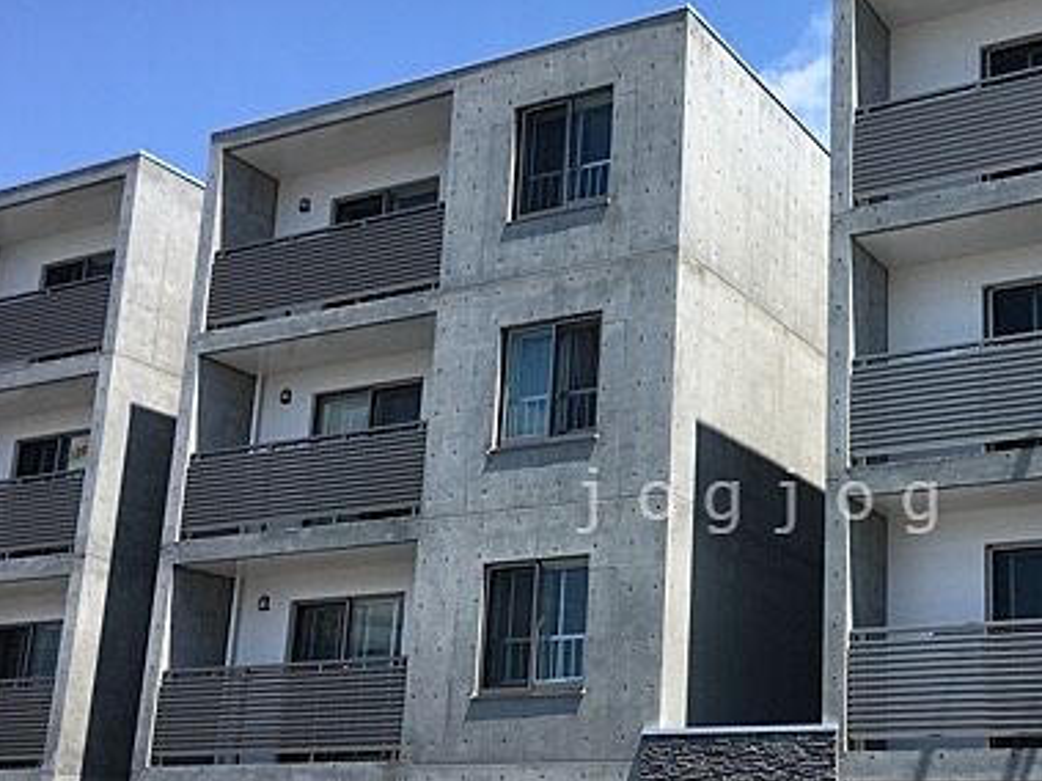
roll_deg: -1.7
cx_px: 764
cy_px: 500
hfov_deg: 38.1
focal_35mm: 49
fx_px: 1475
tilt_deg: +14.7
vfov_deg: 29.5
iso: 25
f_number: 2.2
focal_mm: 4.15
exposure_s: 1/1304
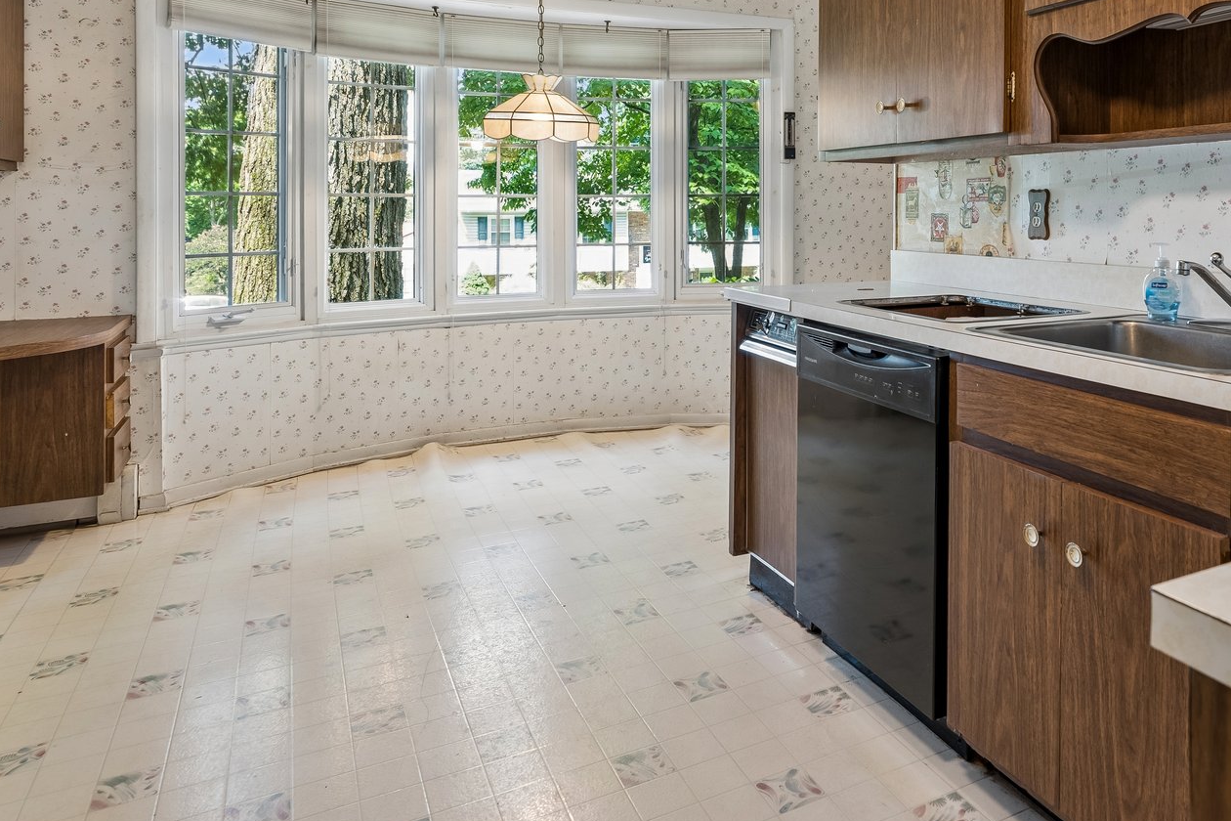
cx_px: 826
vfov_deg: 48.8
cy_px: 282
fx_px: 889
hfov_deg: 67.4
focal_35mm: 26
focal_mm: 16
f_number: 6.3
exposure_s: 1/8
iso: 250
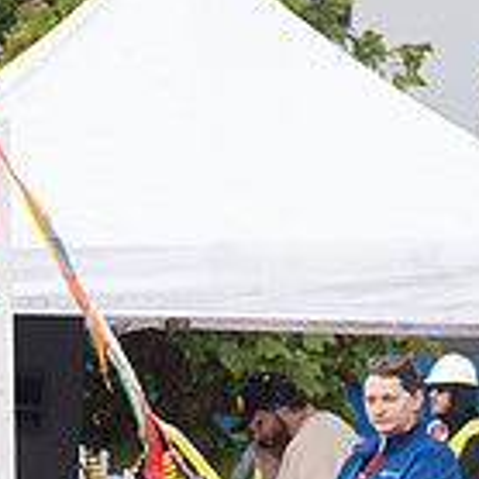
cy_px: 805
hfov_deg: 1.7
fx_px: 15781
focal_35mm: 1008
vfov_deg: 1.7
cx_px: -443
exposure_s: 1/400
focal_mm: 200
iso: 400
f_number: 7.1
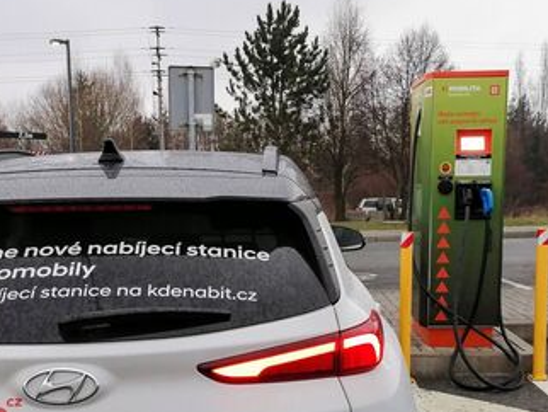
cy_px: 306
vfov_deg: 28.7
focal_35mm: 50
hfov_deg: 38.2
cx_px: 267
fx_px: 792
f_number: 1.8
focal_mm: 5.3
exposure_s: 1/120
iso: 320
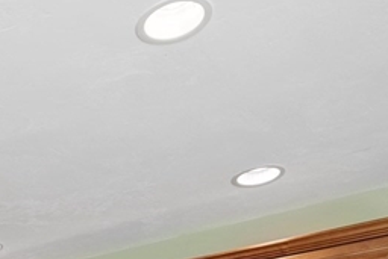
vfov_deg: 17.6
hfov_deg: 28.5
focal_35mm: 60
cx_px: -92
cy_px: 484
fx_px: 647
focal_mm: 10
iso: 320
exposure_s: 1/1.67
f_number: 8
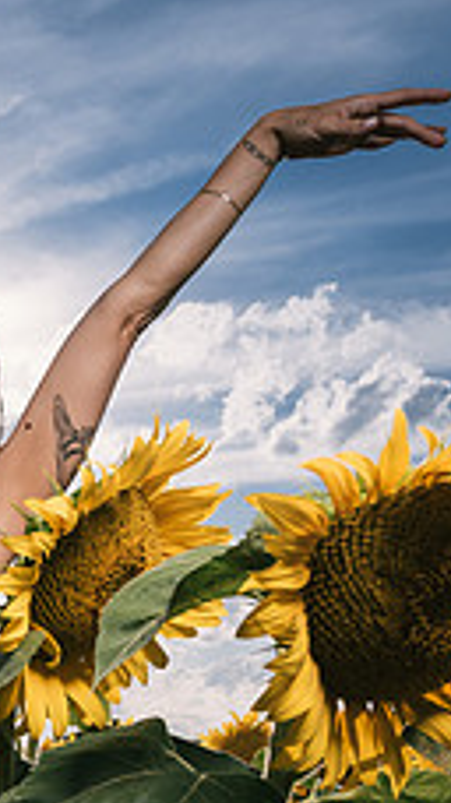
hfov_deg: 16.3
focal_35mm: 64
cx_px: -324
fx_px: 1363
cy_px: 639
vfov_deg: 32.0
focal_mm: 24
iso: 64
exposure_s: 1/200
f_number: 7.1
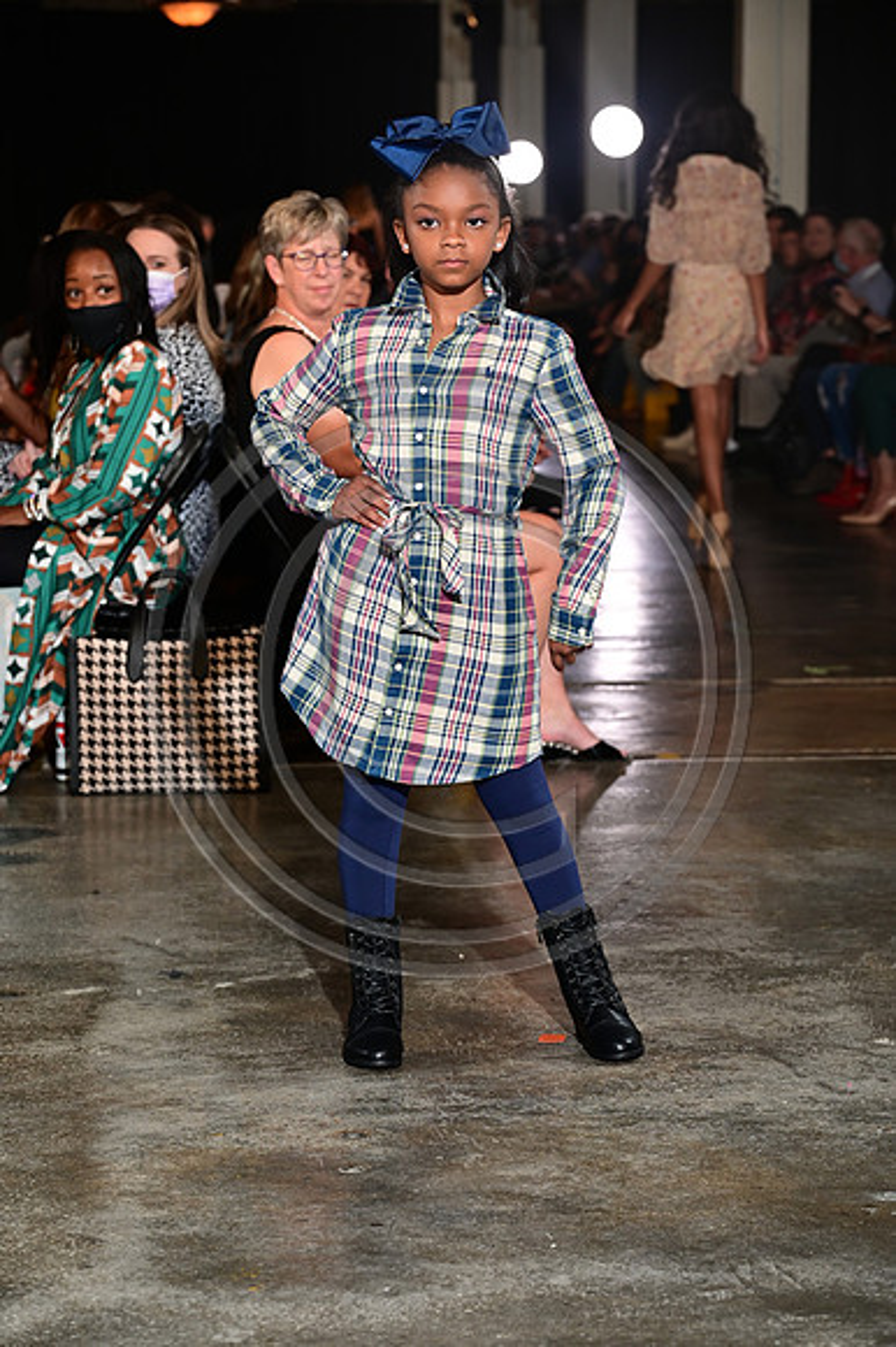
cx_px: 448
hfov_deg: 13.7
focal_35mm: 100
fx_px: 3738
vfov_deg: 20.4
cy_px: 674
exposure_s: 1/125
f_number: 6.3
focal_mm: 100
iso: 1000
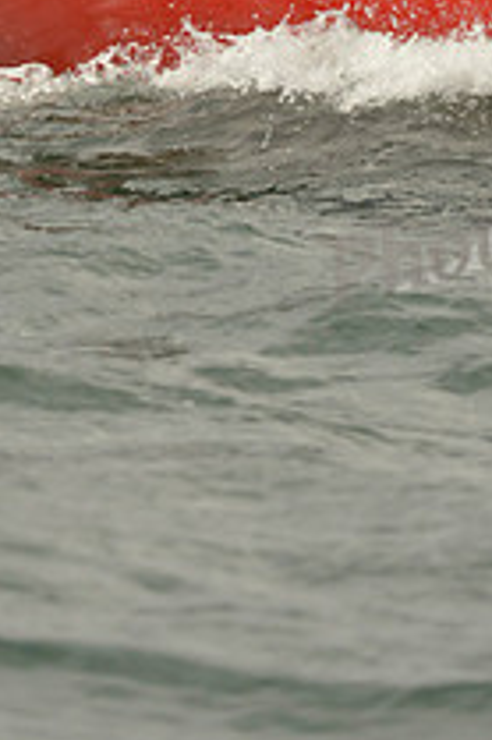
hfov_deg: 2.0
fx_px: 14270
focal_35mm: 695
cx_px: 143
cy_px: -276
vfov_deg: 3.0
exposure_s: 1/1250
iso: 280
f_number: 6.3
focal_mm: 250
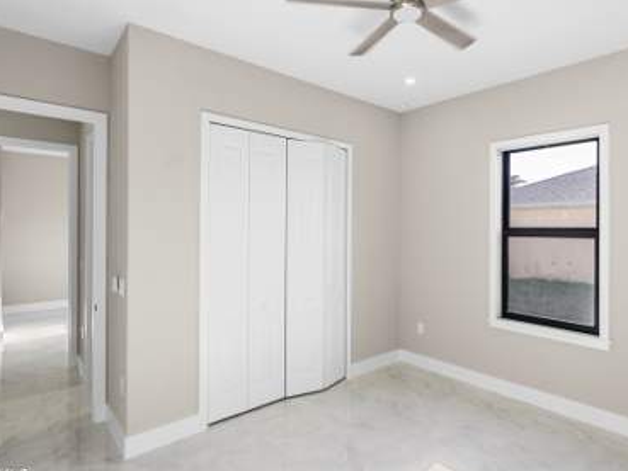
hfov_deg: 79.7
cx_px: 347
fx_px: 374
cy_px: 216
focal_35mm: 21
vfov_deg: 64.3
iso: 125
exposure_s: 1/160
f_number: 4
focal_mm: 16.5
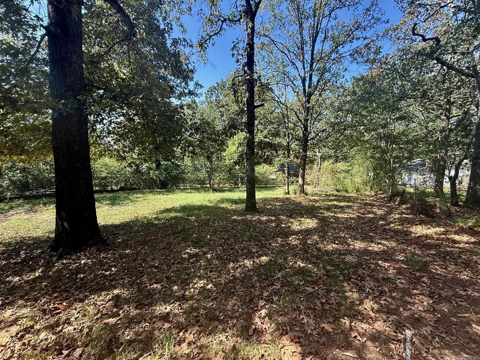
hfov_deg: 102.1
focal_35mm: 14
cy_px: 180
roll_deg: +0.8
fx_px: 194
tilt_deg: -7.2
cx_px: 240
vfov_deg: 85.7
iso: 50
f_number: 2.2
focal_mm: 2.22
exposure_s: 1/319
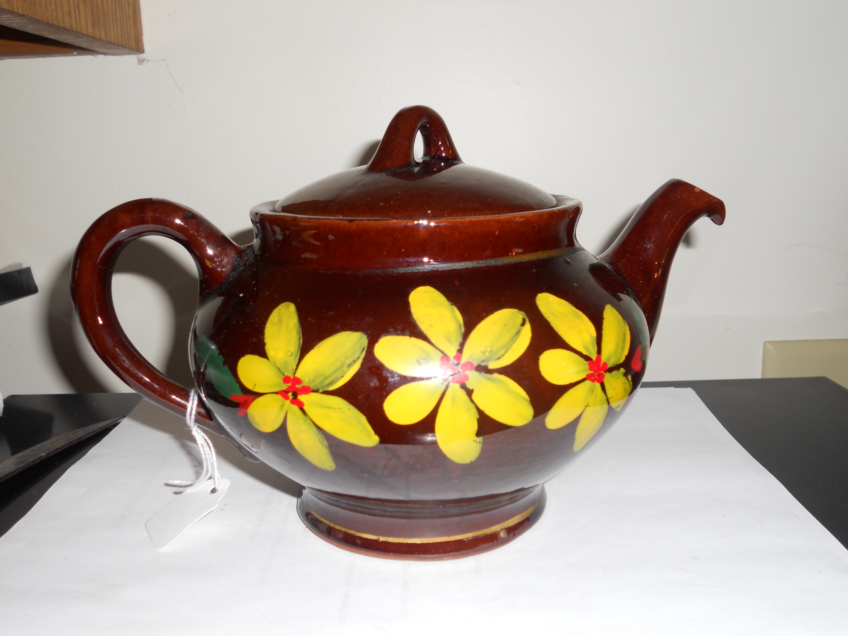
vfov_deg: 44.2
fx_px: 784
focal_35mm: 32
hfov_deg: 56.8
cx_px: 424
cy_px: 318
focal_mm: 5.8
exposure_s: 1/25
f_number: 3.5
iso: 80
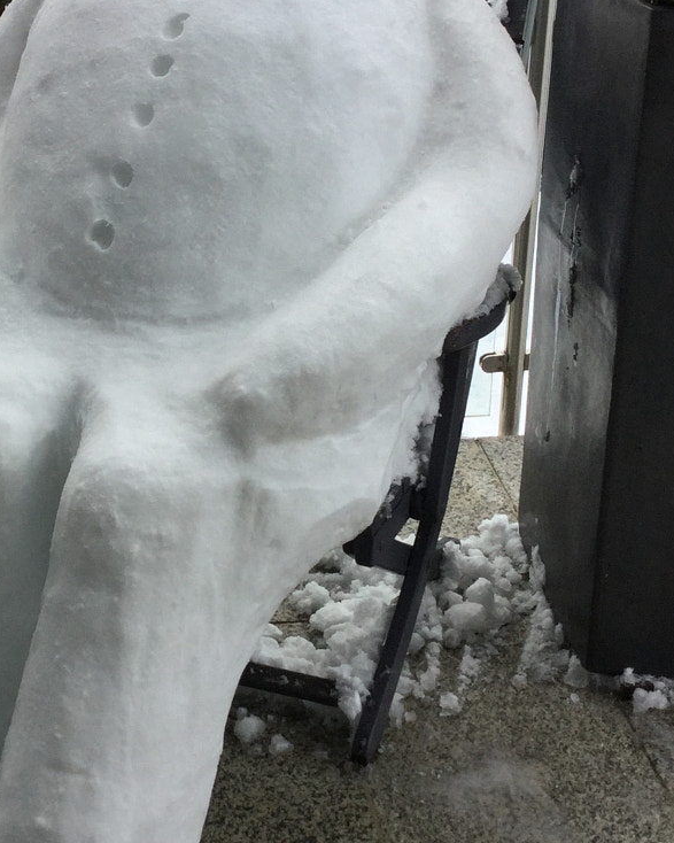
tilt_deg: -26.8
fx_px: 1646
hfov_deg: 22.9
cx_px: 168
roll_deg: +1.6
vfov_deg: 28.7
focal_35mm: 66
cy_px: 374
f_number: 2.4
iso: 25
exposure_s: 1/145
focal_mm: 3.3
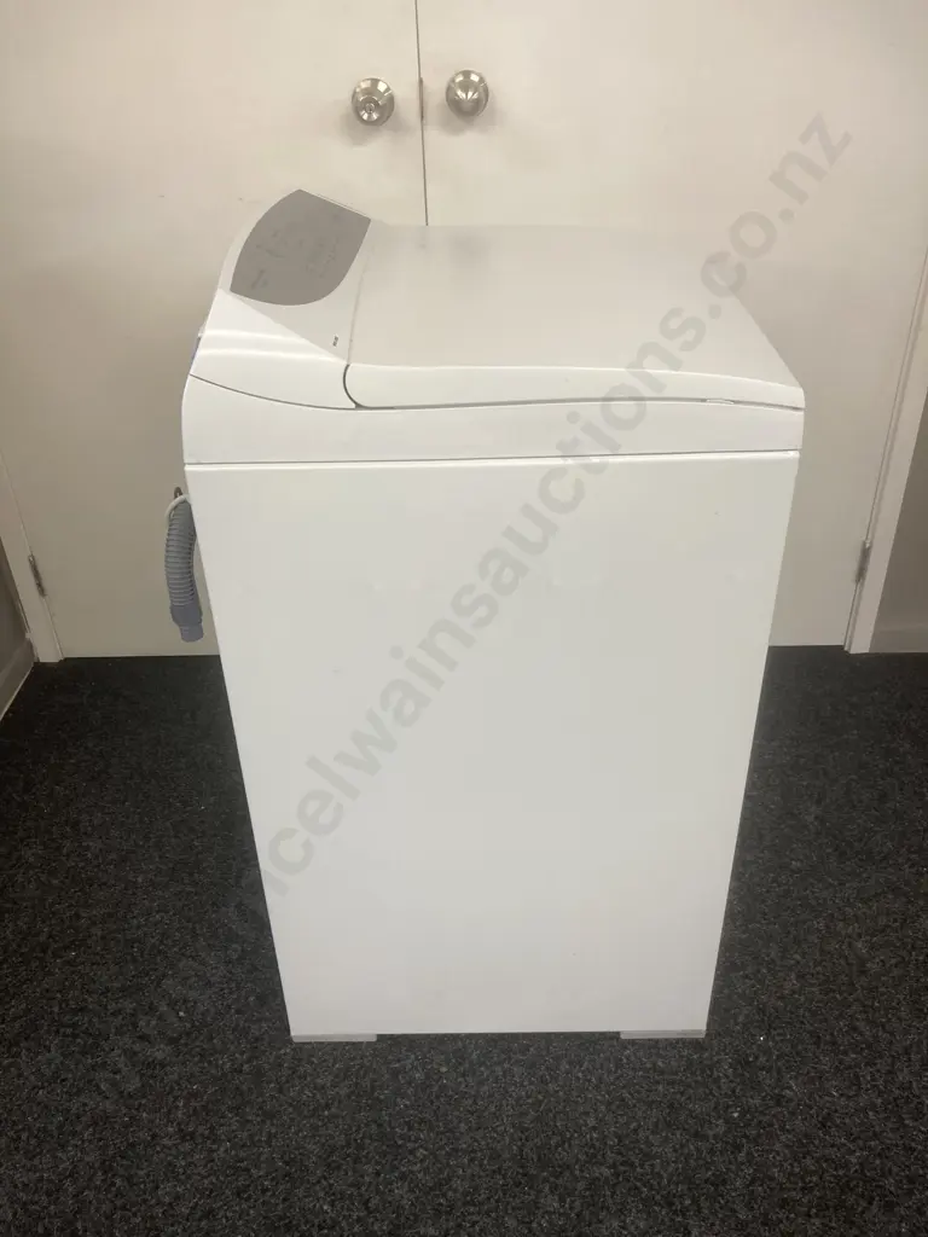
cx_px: 464
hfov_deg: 49.7
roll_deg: +2.8
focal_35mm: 28
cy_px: 618
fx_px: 1001
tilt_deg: -33.0
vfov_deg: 63.4
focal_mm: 3.99
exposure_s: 1/50
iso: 50
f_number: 1.8
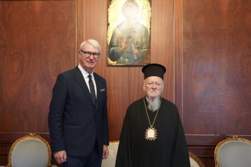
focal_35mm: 34
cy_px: 84
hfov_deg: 55.8
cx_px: 126
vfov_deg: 38.9
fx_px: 237
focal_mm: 34
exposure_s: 1/160
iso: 2500
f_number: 4
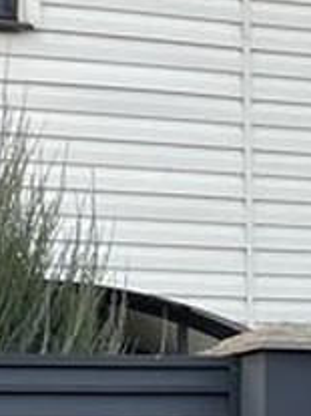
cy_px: 1365
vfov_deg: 8.0
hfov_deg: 7.4
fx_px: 2410
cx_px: 157
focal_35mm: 201
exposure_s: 1/121
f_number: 1.6
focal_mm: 4.2
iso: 64
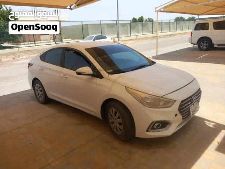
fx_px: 175
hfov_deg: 65.3
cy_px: 84
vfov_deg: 51.4
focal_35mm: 27
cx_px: 112
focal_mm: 4
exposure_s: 1/410
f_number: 1.8
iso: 20
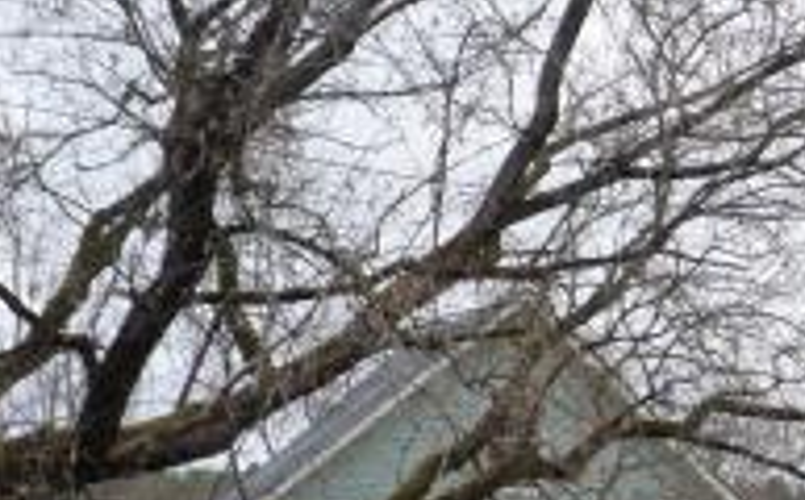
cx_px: 1201
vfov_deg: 11.3
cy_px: 458
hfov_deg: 16.6
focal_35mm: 115
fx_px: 2519
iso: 160
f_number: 3.8
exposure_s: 1/200
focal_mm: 6.3
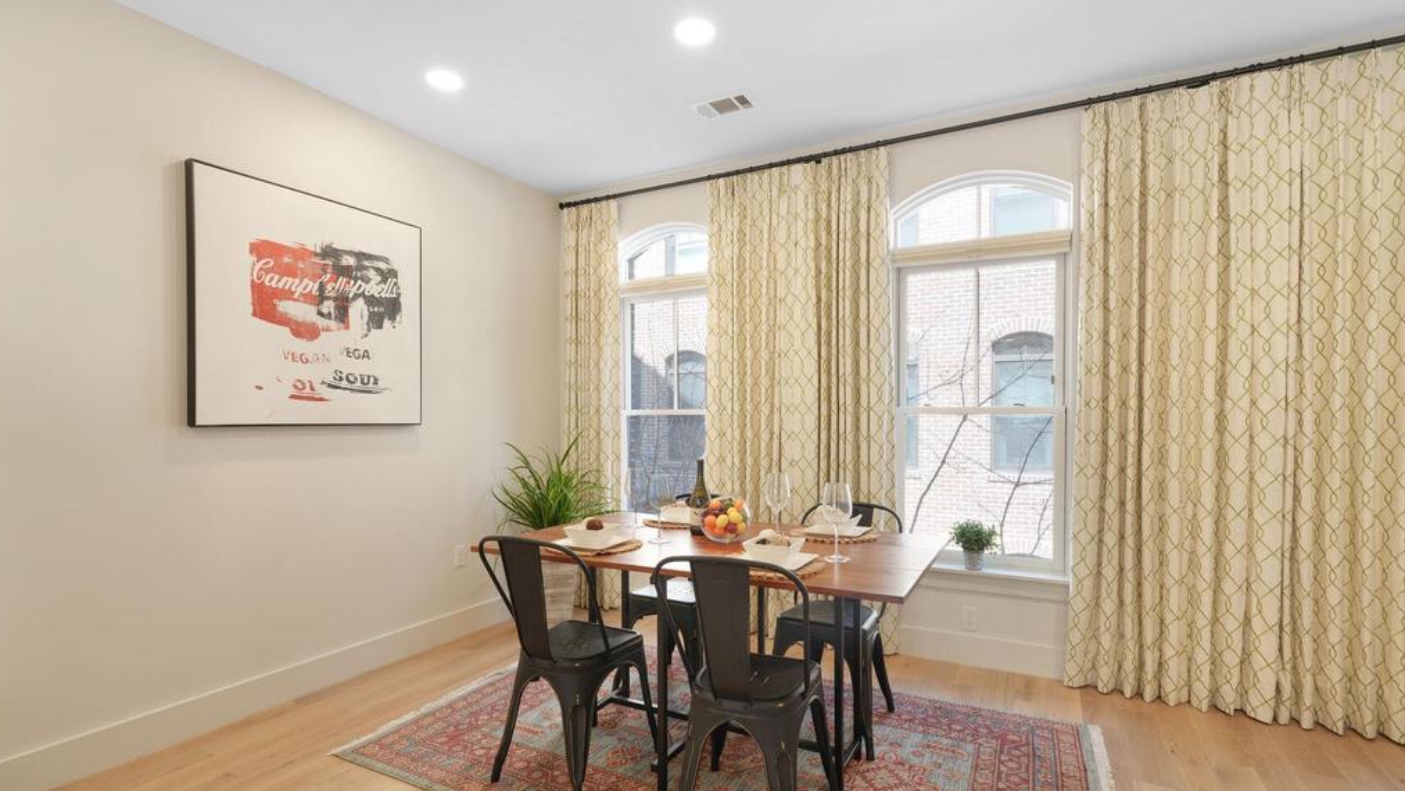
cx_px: 696
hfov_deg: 92.7
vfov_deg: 61.0
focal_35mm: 18
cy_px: 427
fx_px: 671
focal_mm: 17
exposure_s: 1/4
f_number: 8
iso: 200
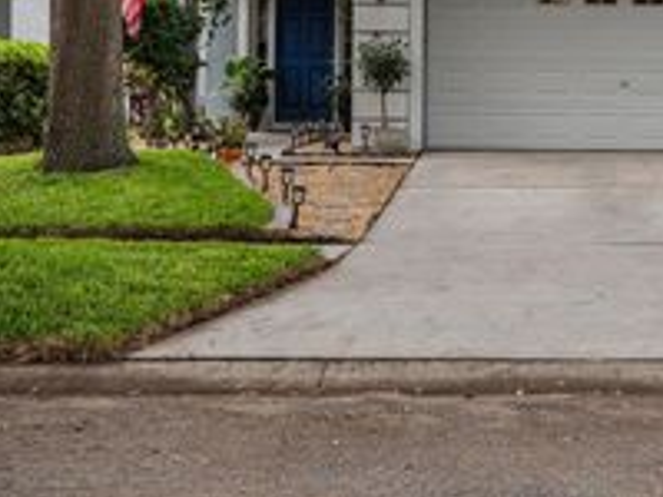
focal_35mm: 72
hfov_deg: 26.5
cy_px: -41
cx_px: 544
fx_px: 1379
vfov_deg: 19.6
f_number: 4
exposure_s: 1/50
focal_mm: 30
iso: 100
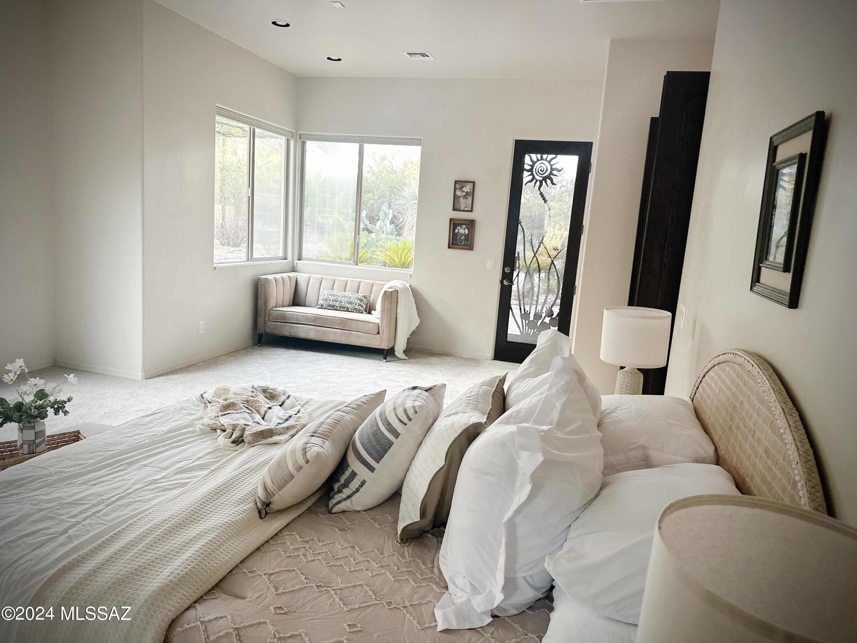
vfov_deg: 56.8
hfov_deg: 71.6
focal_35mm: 24
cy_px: 322
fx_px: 594
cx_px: 428
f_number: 1.8
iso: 250
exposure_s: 1/60
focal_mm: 6.86
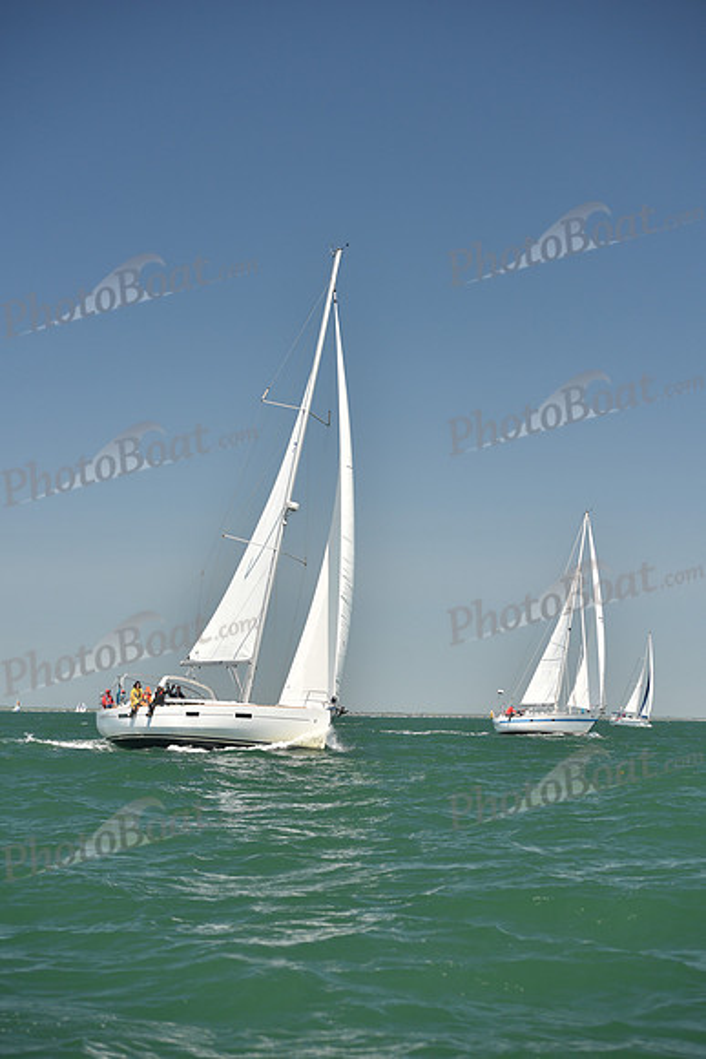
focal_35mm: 70
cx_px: 353
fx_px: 2058
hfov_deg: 19.5
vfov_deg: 28.8
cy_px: 530
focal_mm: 70
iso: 250
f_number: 4
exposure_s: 1/800
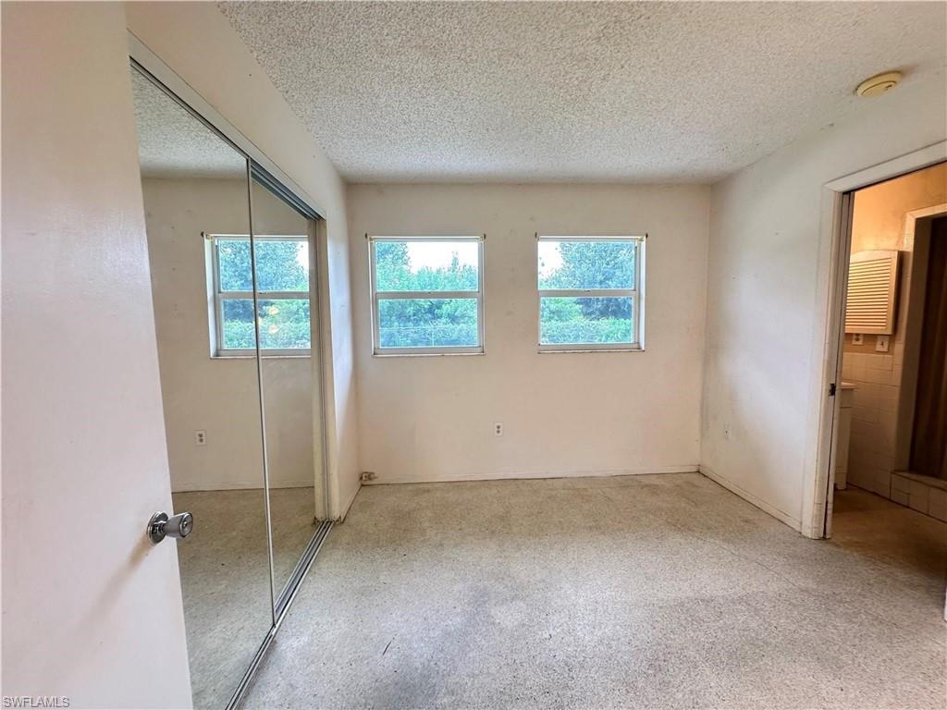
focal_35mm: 14
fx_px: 383
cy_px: 355
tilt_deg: -5.6
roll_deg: +0.4
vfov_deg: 85.7
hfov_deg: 102.1
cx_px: 474
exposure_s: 1/120
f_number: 2.2
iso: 80
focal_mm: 2.22
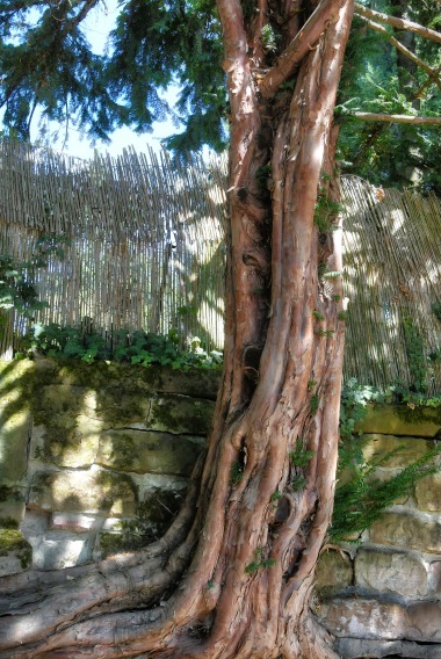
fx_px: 697
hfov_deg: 35.1
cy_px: 271
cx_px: 229
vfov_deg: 50.4
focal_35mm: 38
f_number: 6.3
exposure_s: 1/200
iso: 500
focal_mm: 24
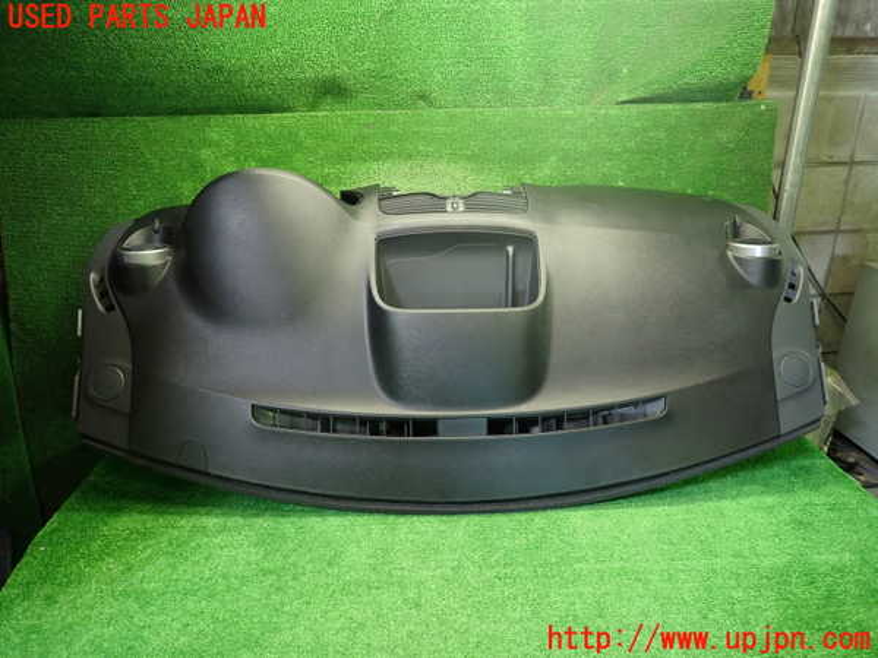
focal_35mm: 25
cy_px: 329
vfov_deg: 54.9
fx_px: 634
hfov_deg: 69.4
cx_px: 439
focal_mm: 4.5
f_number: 2
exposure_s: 1/30
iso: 200
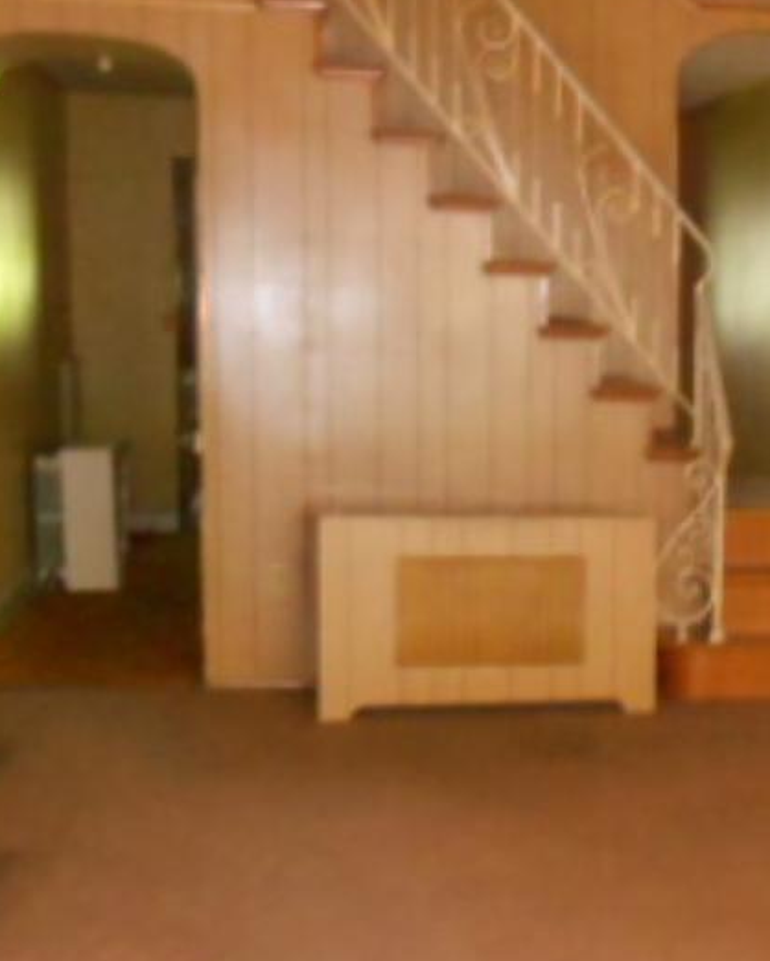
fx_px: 1993
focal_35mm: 70
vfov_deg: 27.1
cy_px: 530
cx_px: 814
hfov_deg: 21.0
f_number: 3.2
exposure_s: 1/25
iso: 640
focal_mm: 4.6
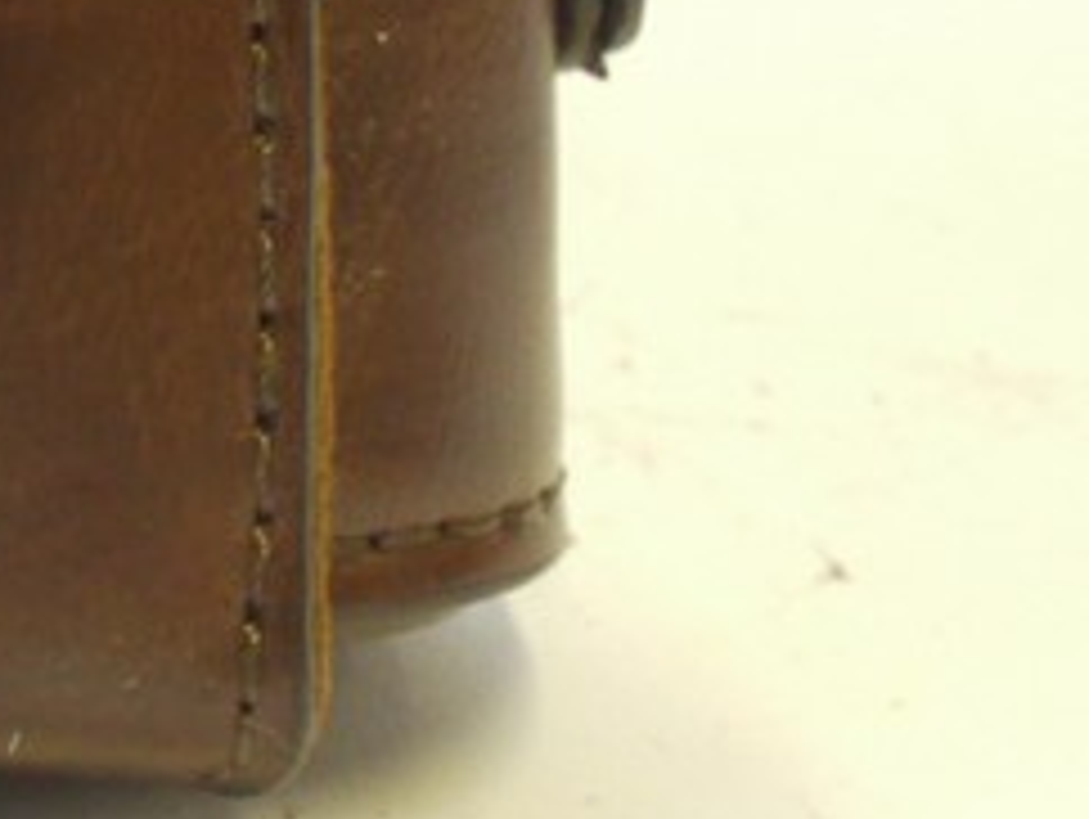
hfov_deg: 6.4
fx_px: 9353
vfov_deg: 5.0
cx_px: -1251
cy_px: -630
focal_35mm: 297
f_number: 9
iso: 800
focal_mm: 30
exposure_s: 1/20
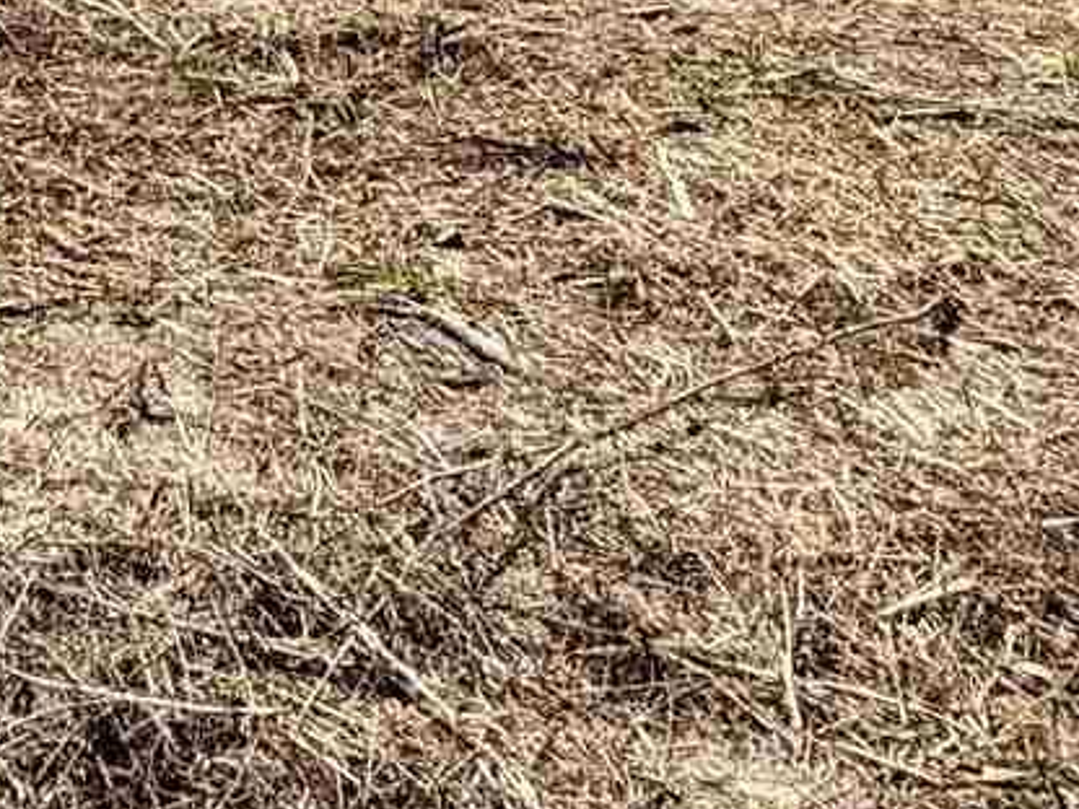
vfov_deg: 16.3
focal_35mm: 69
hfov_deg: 23.3
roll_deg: -2.3
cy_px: -817
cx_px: -493
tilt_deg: +5.1
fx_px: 2151
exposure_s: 1/770
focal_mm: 2.22
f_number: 2.2
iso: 20
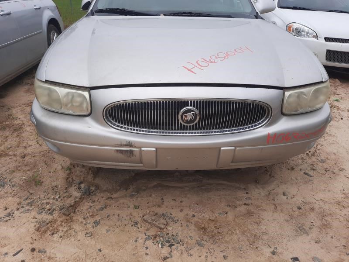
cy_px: 131
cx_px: 174
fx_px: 252
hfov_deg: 69.4
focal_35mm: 25
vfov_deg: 54.9
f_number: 2
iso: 32
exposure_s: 1/537
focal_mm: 4.6
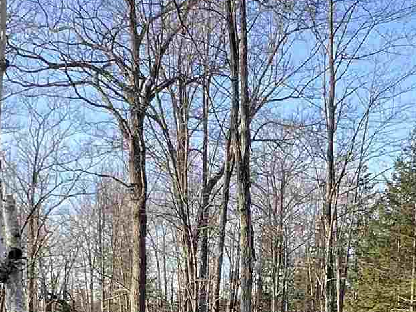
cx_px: 230
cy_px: 385
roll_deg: +0.3
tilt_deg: -5.2
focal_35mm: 64
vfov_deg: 21.2
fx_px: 769
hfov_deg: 30.2
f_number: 1.8
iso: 32
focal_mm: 1.57
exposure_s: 1/245
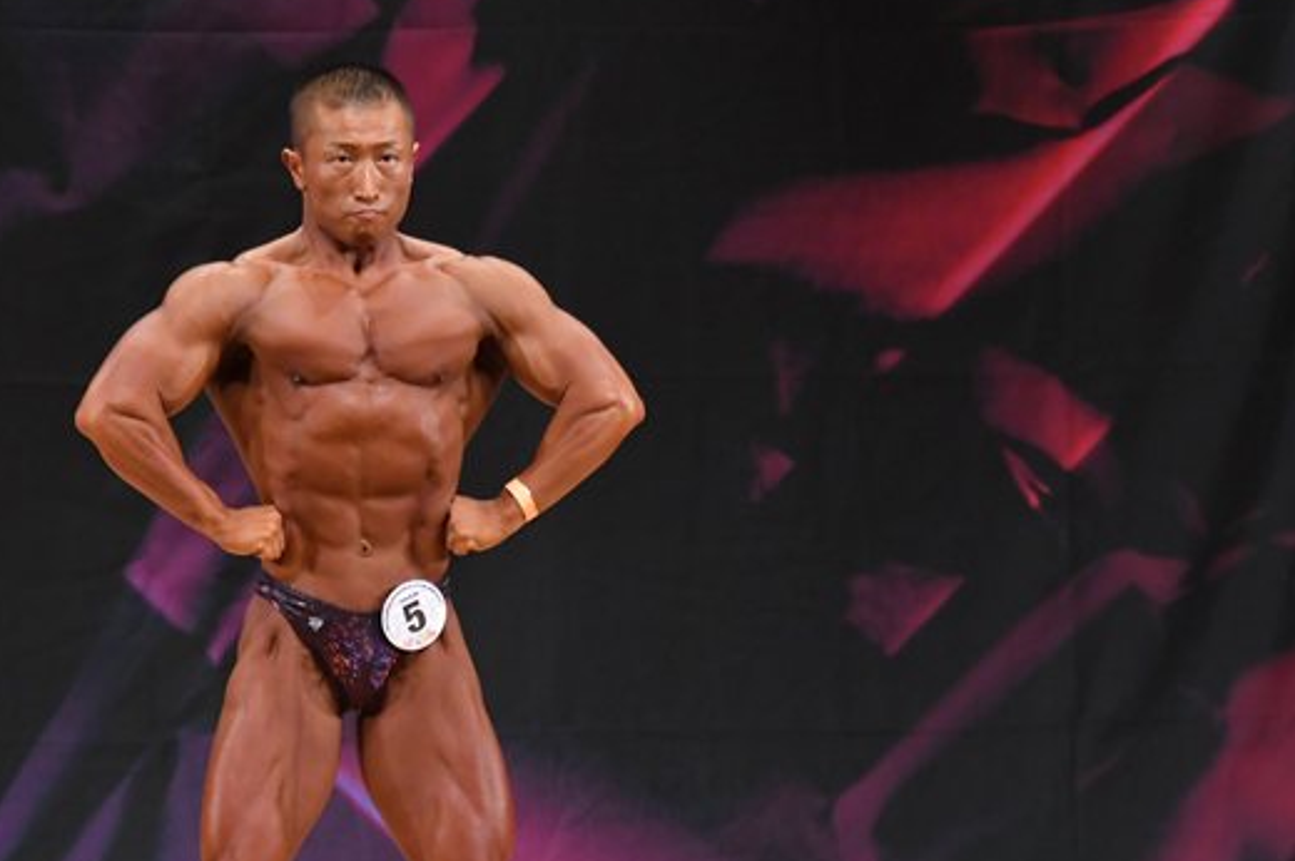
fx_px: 16069
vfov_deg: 3.1
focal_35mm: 447
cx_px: 549
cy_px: 605
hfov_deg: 4.6
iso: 3200
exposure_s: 1/400
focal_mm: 200
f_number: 5.6
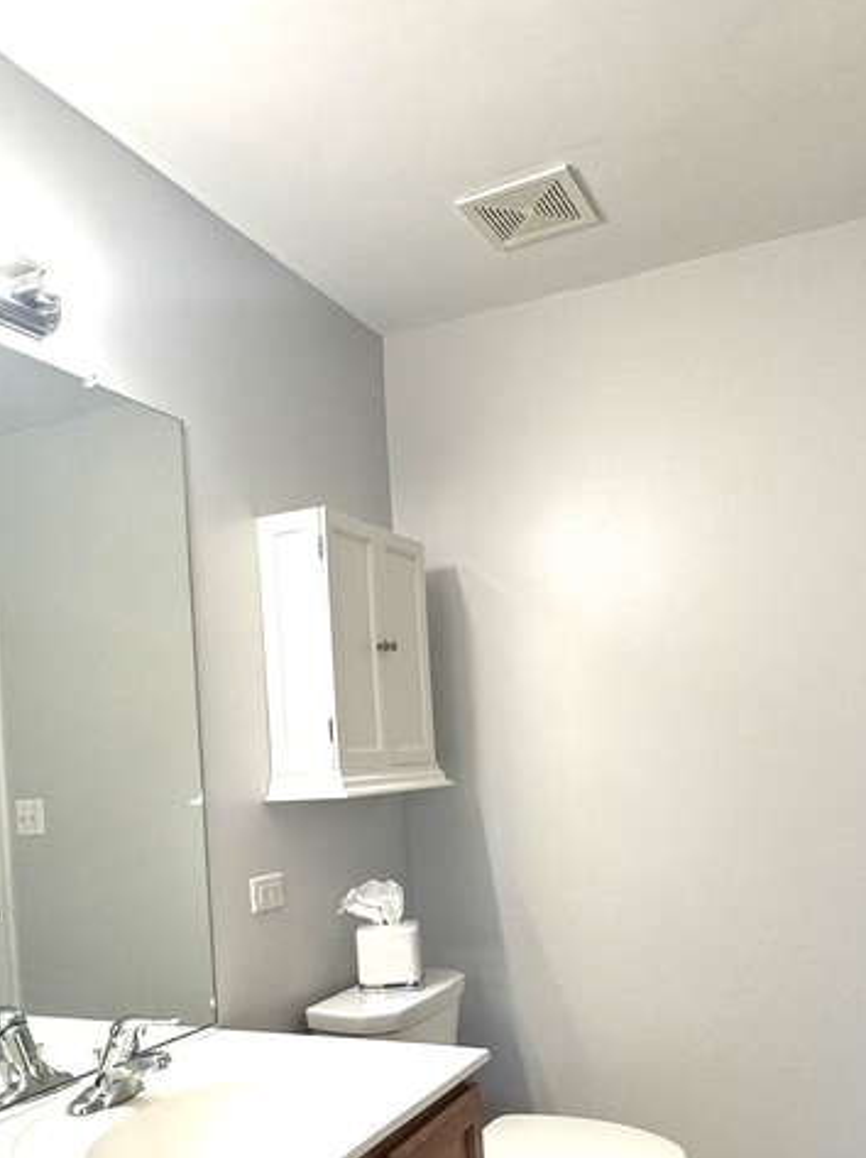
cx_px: 399
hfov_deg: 44.1
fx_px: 1069
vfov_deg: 55.6
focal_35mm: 32
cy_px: 779
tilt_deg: -0.3
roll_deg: +3.2
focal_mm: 2.22
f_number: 2.2
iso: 100
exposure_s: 1/120
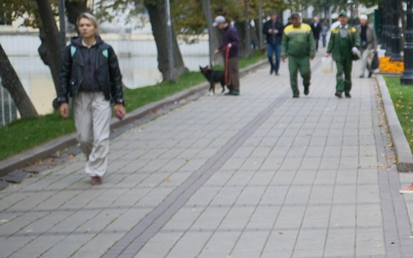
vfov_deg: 9.2
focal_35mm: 141
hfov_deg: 13.7
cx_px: 676
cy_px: 298
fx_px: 1587
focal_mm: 27
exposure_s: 1/450
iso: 640
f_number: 4
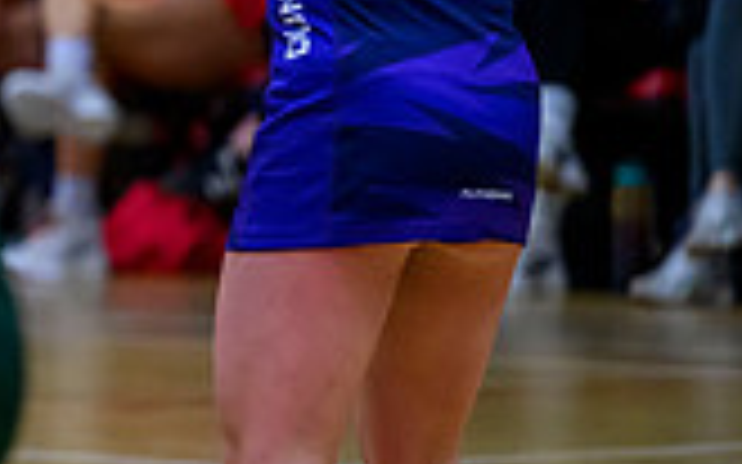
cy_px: -74
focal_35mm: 716
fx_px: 14474
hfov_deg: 2.9
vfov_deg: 1.8
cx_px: -522
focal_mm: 200
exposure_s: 1/1000
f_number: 2.8
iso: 4000
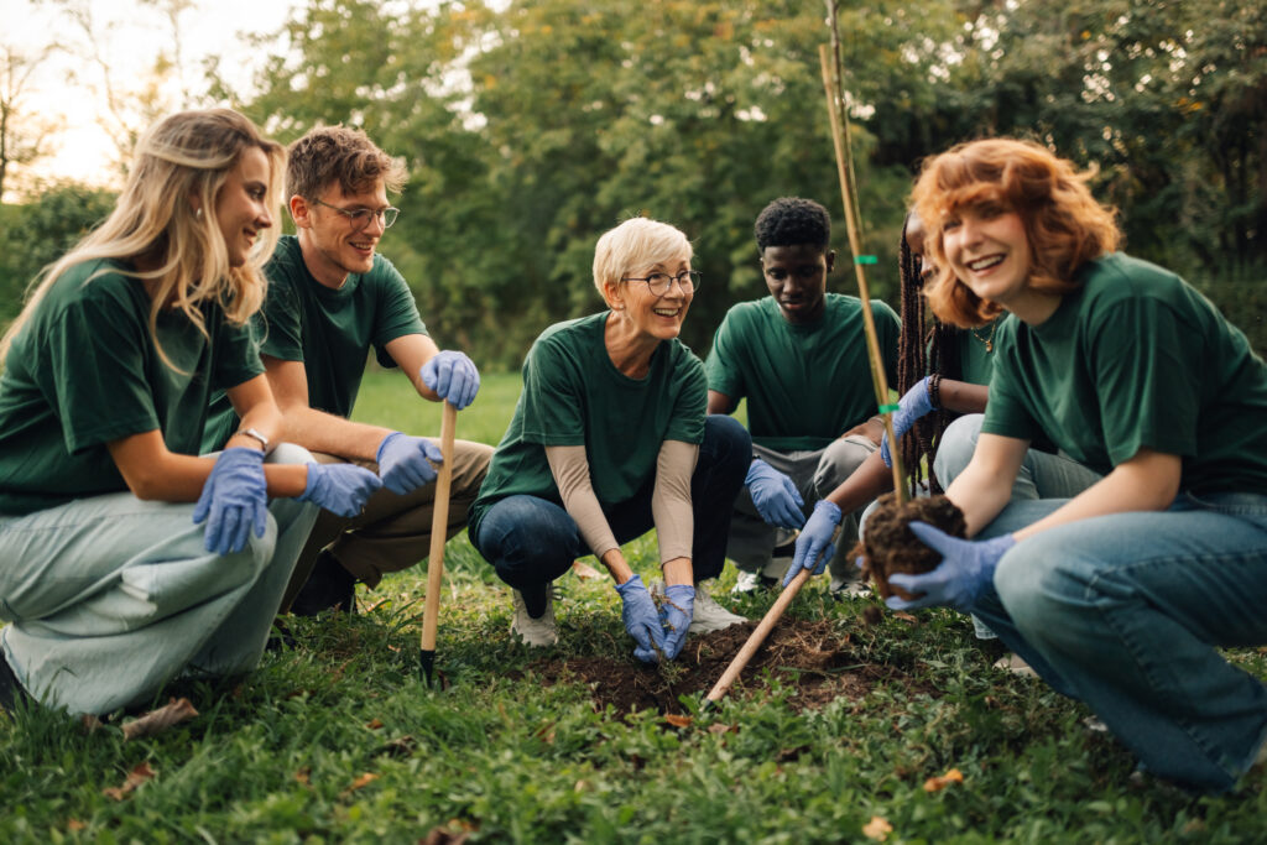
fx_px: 1232
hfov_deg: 54.4
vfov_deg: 37.9
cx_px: 634
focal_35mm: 35
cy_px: 422
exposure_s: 1/640
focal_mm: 35
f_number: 1.4
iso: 800
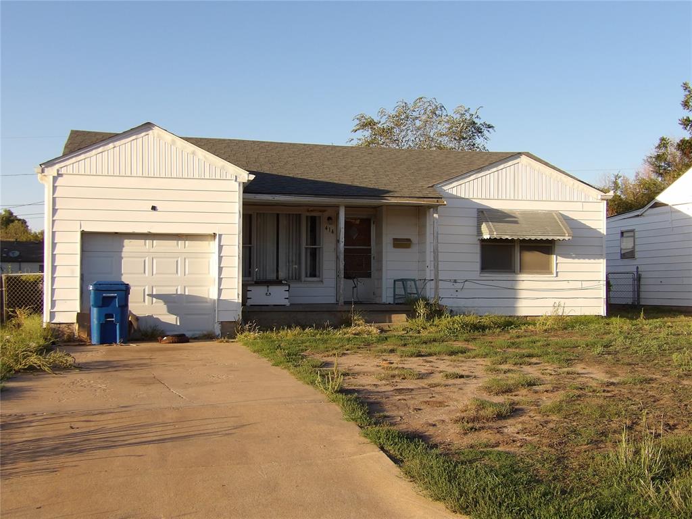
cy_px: 260
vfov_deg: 36.8
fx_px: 780
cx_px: 346
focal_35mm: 39
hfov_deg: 47.9
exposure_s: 1/438
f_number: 3.7
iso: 100
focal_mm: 7
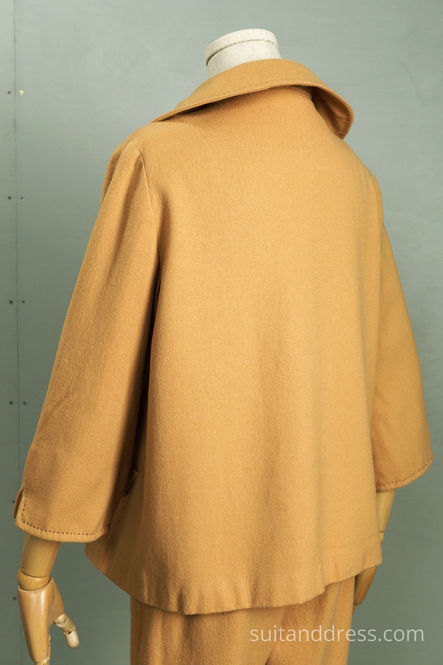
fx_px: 886
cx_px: 222
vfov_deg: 41.1
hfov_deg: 28.1
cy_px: 332
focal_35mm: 48
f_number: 5.6
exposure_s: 1/100
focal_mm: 32
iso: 400
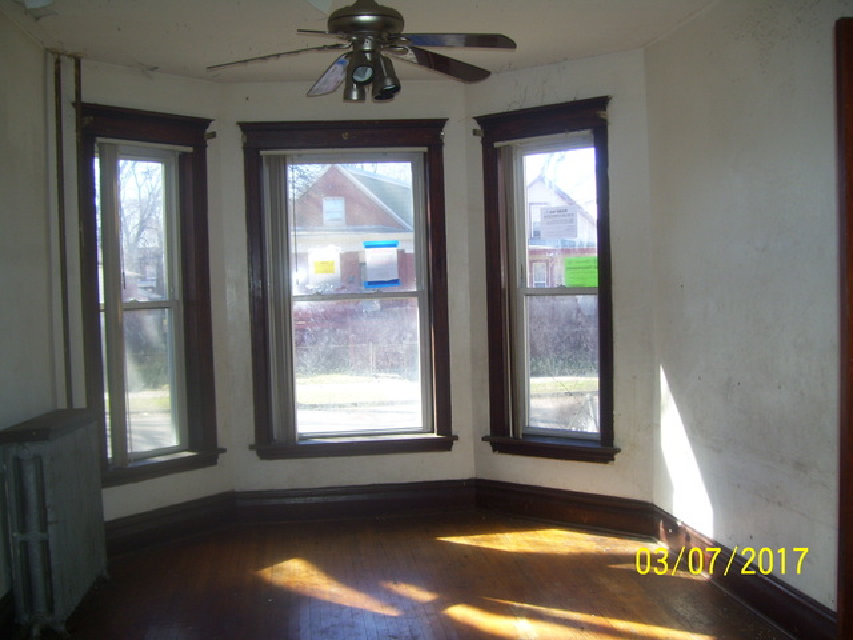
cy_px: 320
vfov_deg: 39.7
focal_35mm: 36
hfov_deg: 51.4
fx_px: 887
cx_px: 426
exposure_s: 1/100
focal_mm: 6
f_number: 2.7
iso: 80
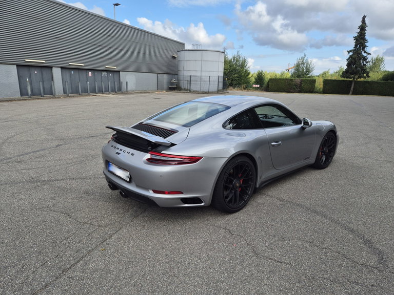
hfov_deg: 73.9
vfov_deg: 58.9
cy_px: 148
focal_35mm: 23
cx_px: 197
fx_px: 262
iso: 25
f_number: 1.8
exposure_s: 1/828
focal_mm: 5.4
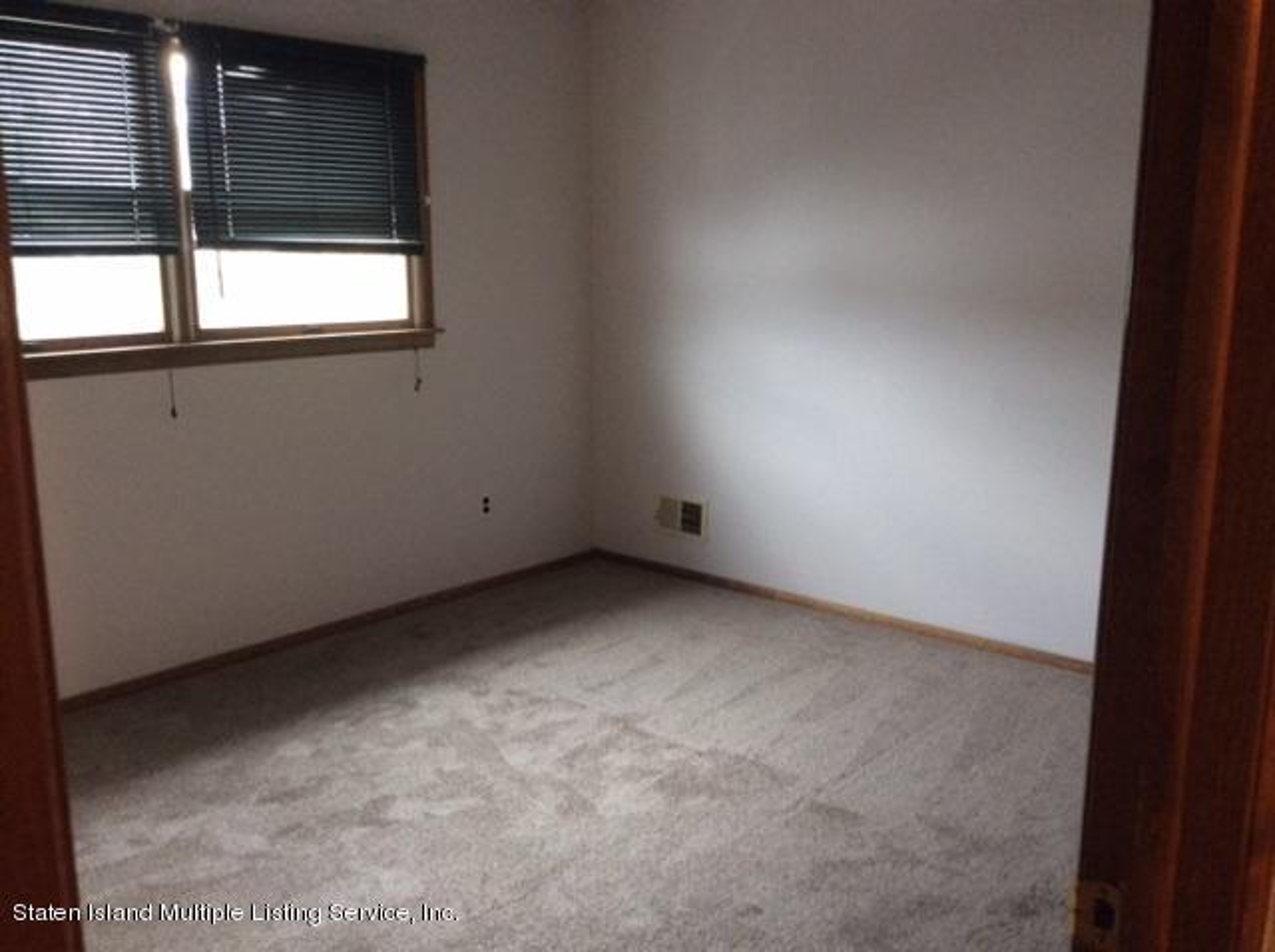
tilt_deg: -12.8
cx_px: 638
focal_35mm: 32
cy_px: 476
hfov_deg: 56.9
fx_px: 1177
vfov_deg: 44.1
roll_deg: -0.6
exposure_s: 1/24
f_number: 2.4
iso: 125
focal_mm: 3.3
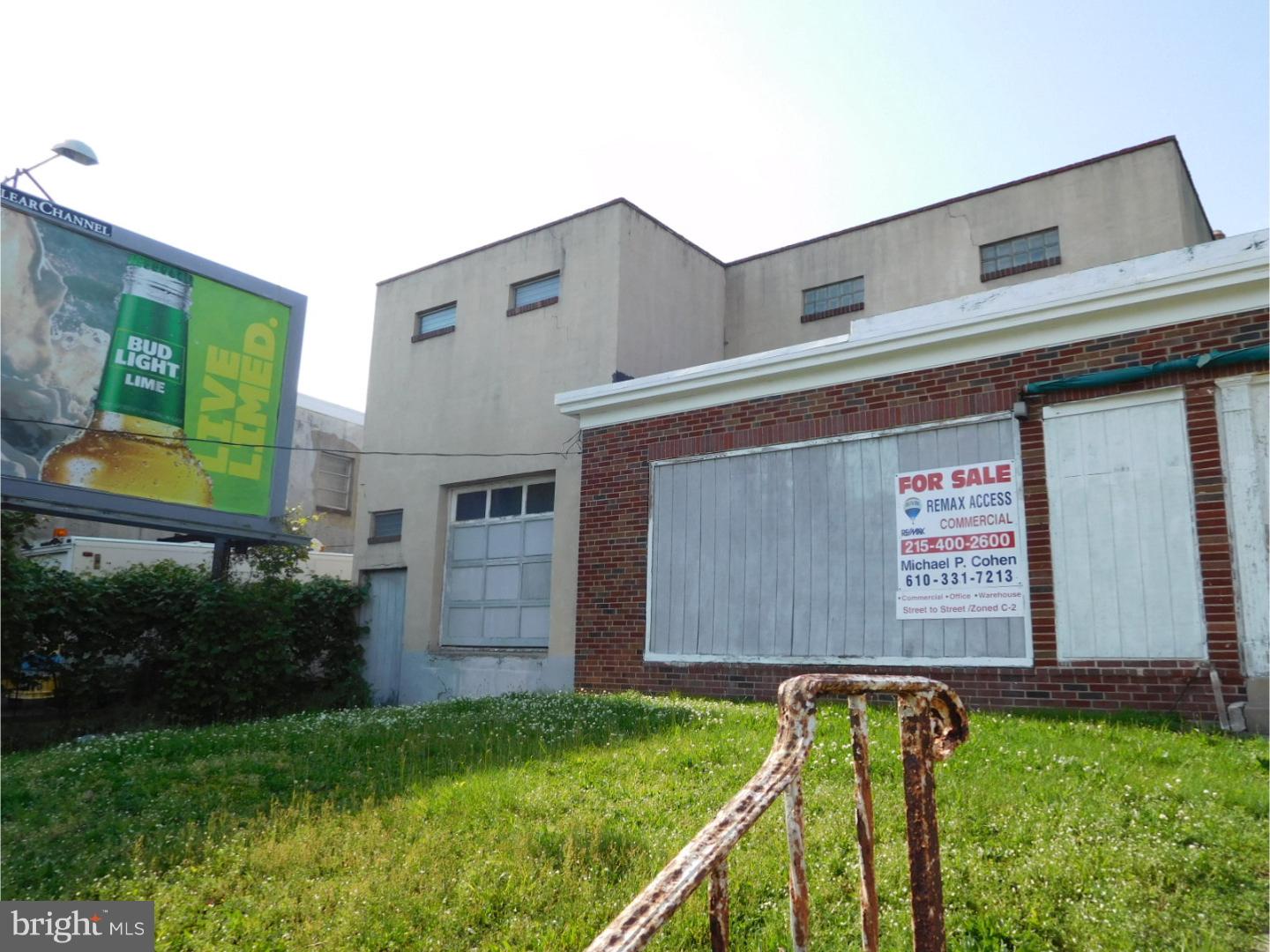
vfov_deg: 54.9
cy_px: 476
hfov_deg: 69.4
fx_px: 917
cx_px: 635
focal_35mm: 25
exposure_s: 1/640
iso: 125
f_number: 3.4
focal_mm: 4.5
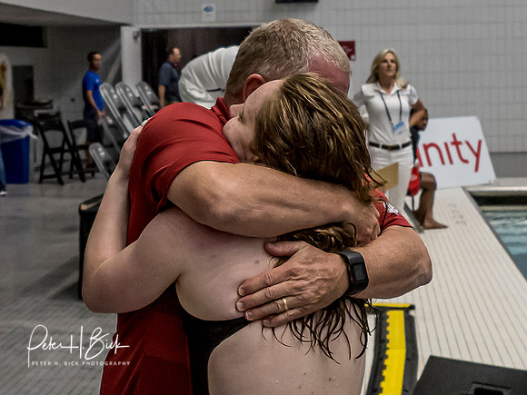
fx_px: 1184
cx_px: 329
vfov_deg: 18.9
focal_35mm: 78
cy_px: 125
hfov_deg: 25.0
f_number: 2.8
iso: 1000
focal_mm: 15
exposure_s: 1/500
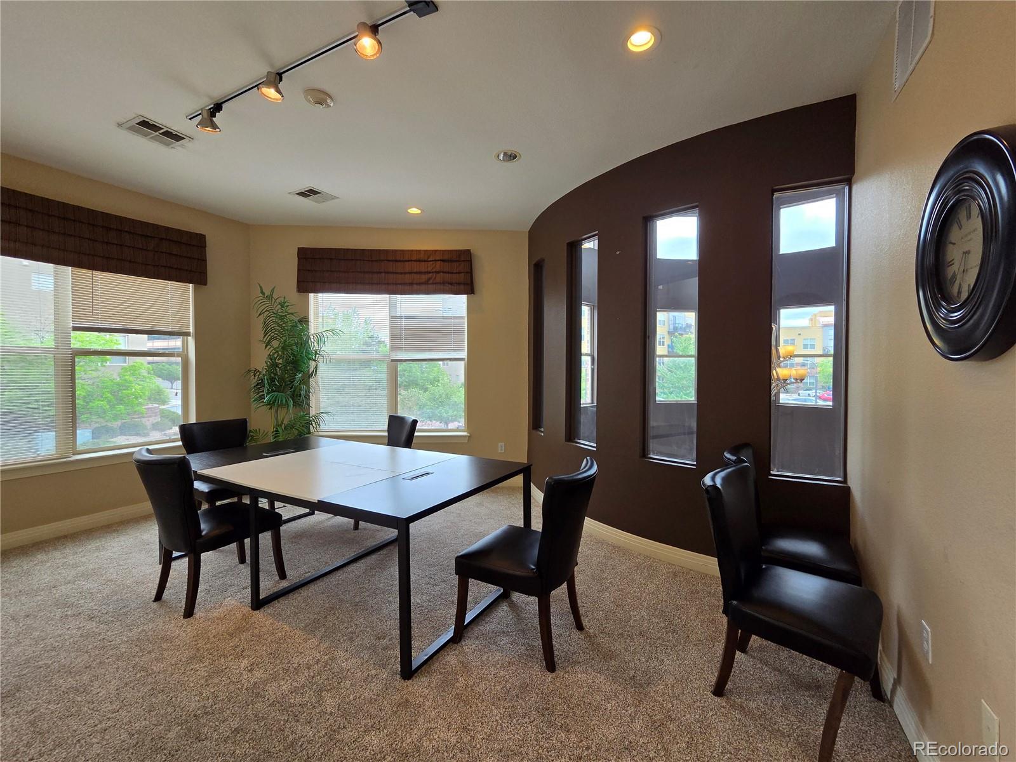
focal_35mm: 13
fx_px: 382
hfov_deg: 106.2
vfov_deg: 89.9
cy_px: 381
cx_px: 508
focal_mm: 2.2
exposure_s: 1/335
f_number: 2.2
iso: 100
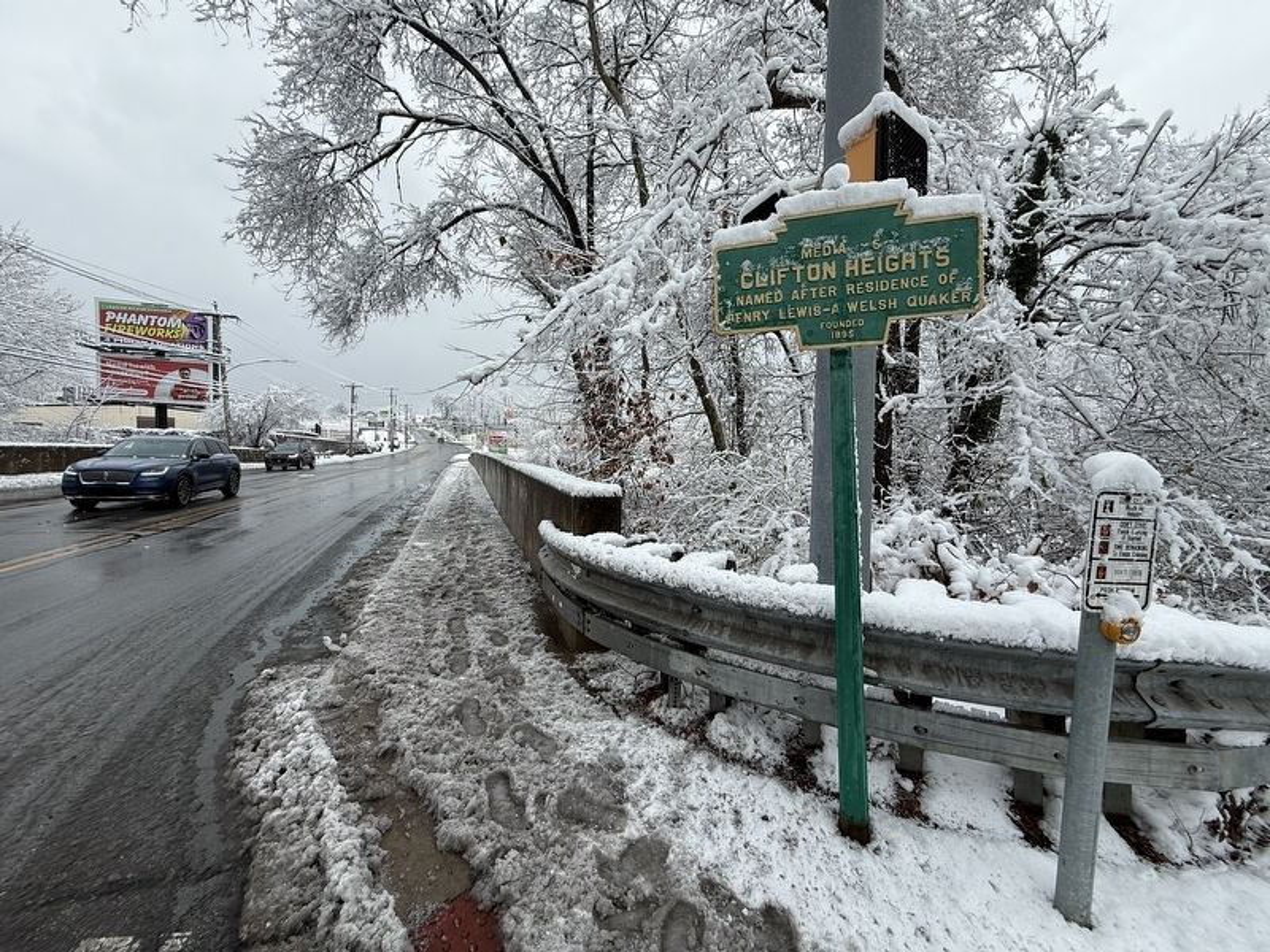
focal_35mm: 14
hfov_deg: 102.1
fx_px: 514
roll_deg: -1.7
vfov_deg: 85.7
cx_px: 635
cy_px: 476
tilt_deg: -2.9
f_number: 2.2
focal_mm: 2.22
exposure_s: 1/726
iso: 50
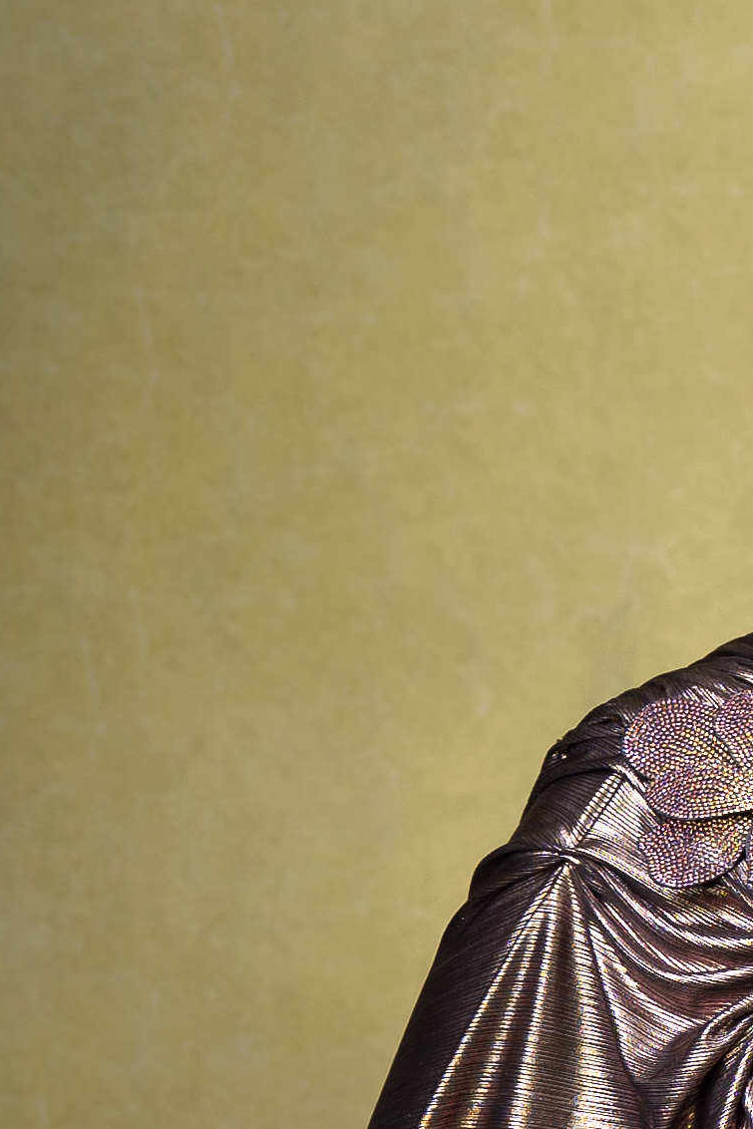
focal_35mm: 447
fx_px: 14019
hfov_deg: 3.1
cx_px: 1224
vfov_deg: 4.6
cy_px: 1141
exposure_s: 1/125
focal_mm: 85
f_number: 3.2
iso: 200
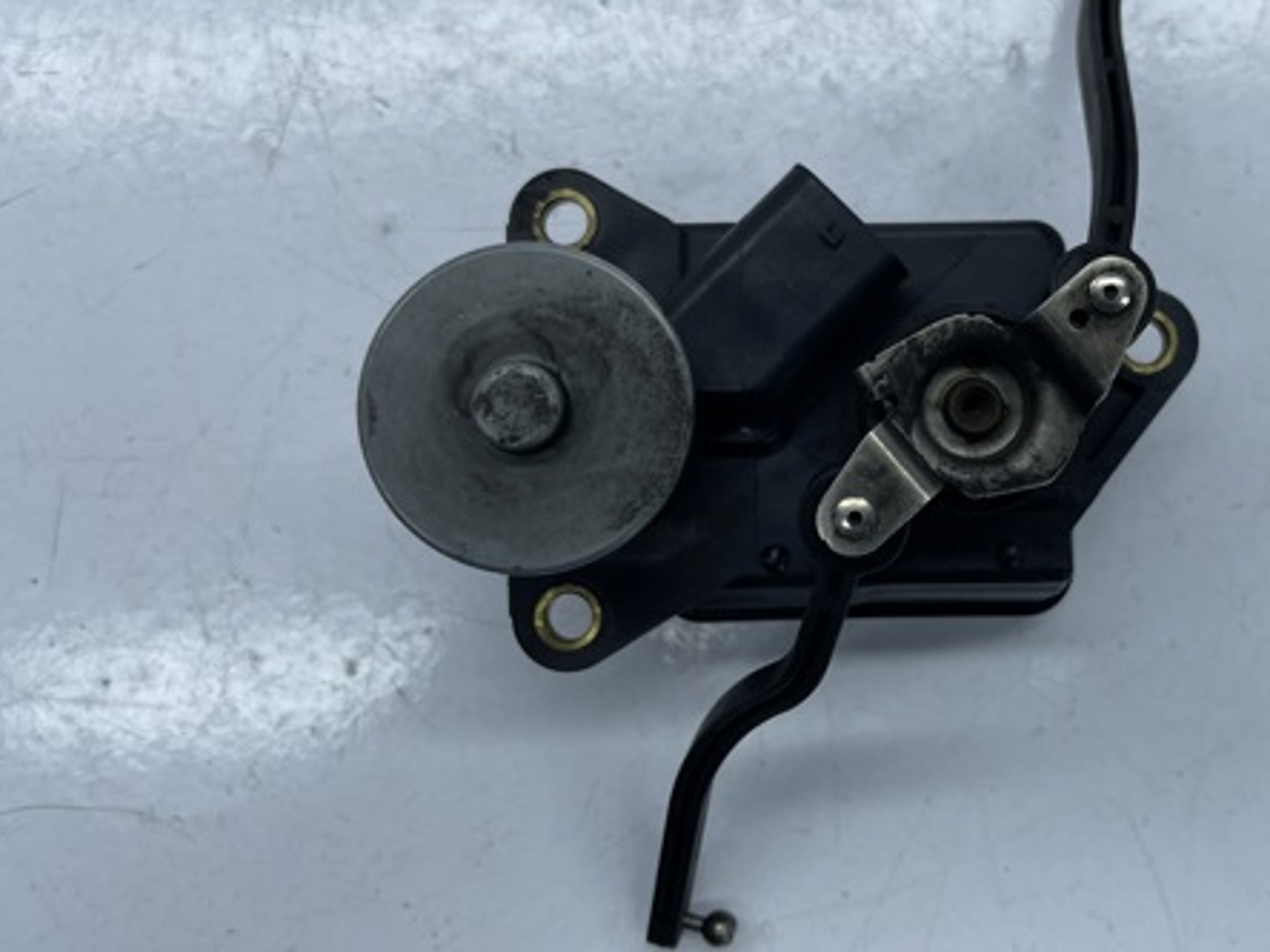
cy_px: 426
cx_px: 875
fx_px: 1321
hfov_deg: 50.2
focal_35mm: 36
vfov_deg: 39.6
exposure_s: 1/564
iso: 32
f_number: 1.6
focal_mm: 5.1
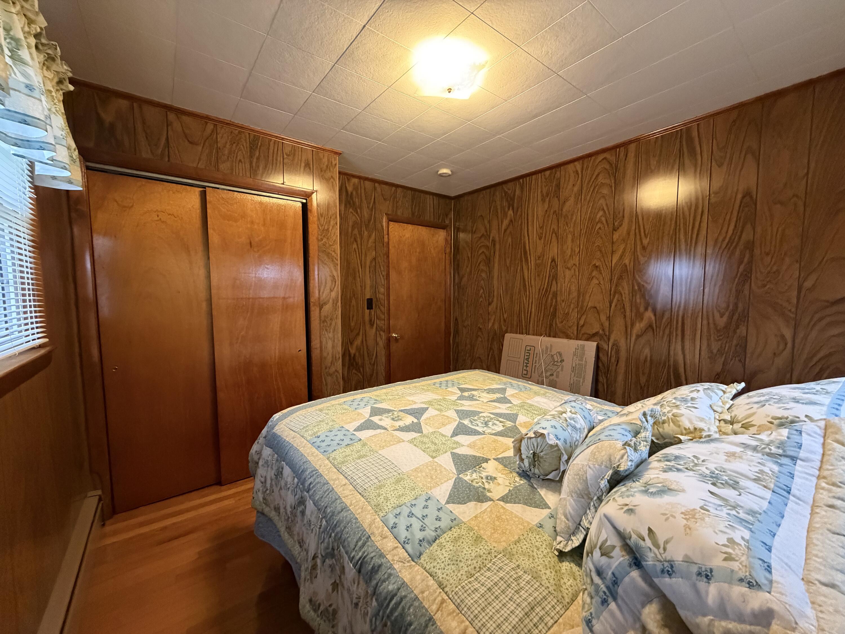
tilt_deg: -4.5
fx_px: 342
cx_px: 422
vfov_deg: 85.7
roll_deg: +0.5
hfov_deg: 102.1
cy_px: 317
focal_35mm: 14
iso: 800
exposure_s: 1/60
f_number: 2.2
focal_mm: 2.22
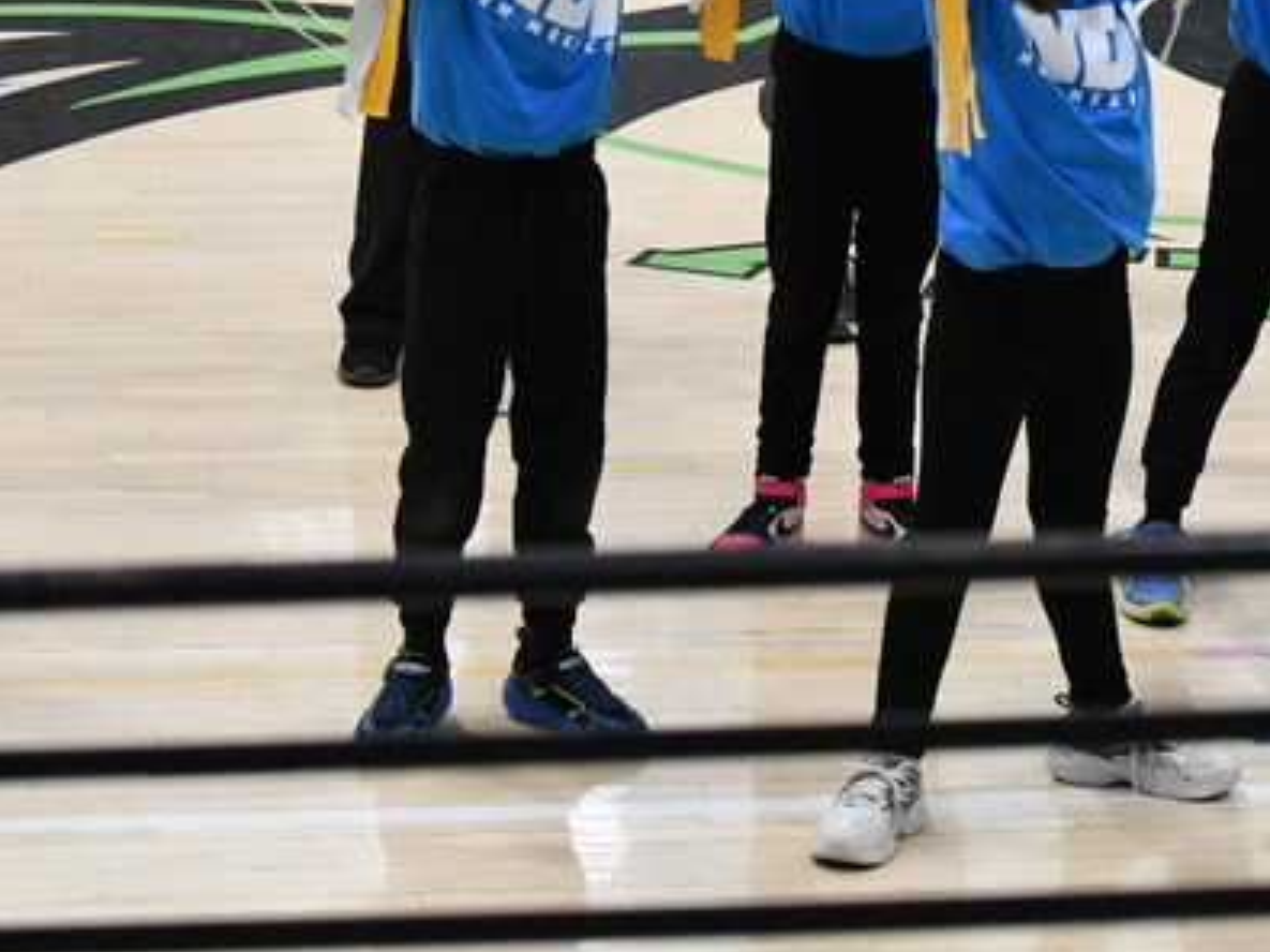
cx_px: 1588
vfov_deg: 5.6
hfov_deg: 7.5
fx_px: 9609
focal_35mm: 262
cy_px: -127
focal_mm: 70
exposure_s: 1/640
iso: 1600
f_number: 2.8
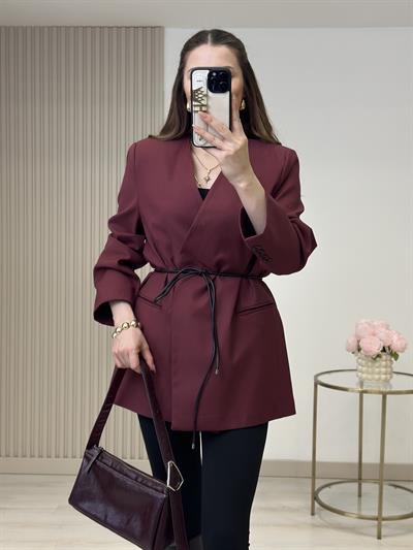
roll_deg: -0.6
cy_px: 275
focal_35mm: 48
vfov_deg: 39.6
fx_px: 763
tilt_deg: -26.2
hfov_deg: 30.3
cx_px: 206
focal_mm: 6.86
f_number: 1.78
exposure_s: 1/245
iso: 80
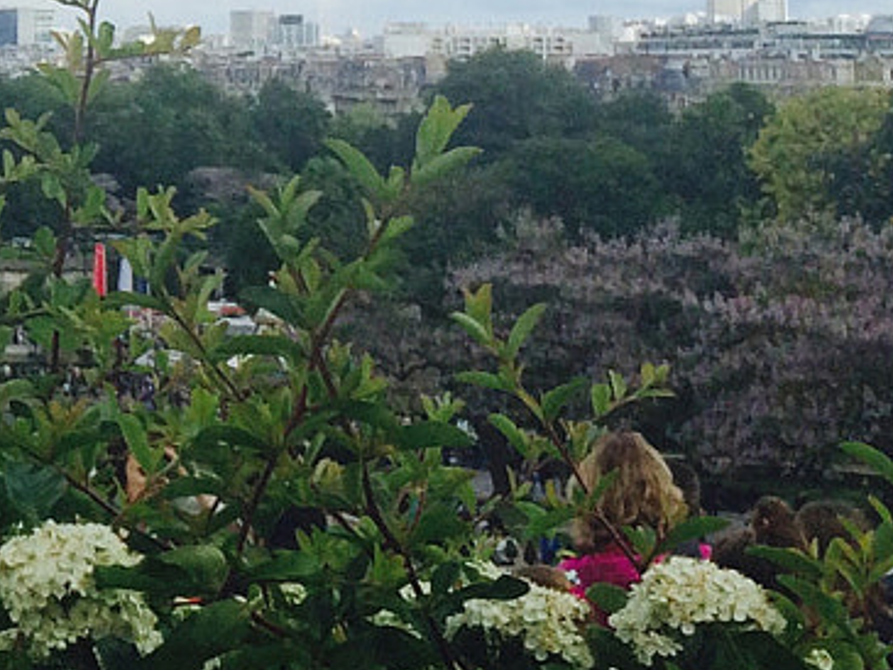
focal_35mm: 127
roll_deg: +2.1
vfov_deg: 11.5
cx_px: -550
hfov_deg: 14.2
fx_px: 3277
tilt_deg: +1.7
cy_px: -103
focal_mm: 4.15
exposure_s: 1/2415
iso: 32
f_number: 2.2
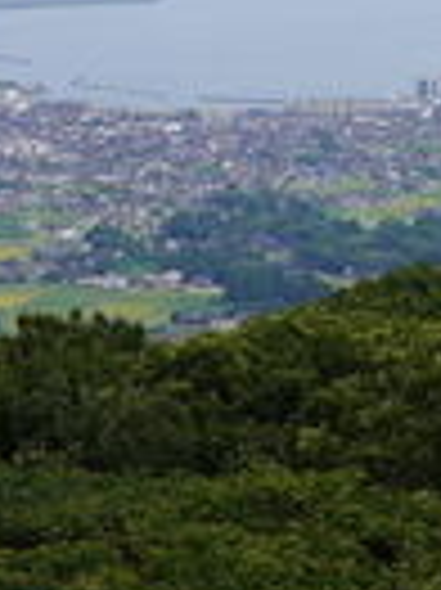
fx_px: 3556
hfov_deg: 7.1
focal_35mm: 209
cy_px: -209
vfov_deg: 9.3
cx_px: 353
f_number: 5.6
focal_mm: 35
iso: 100
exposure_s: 1/640
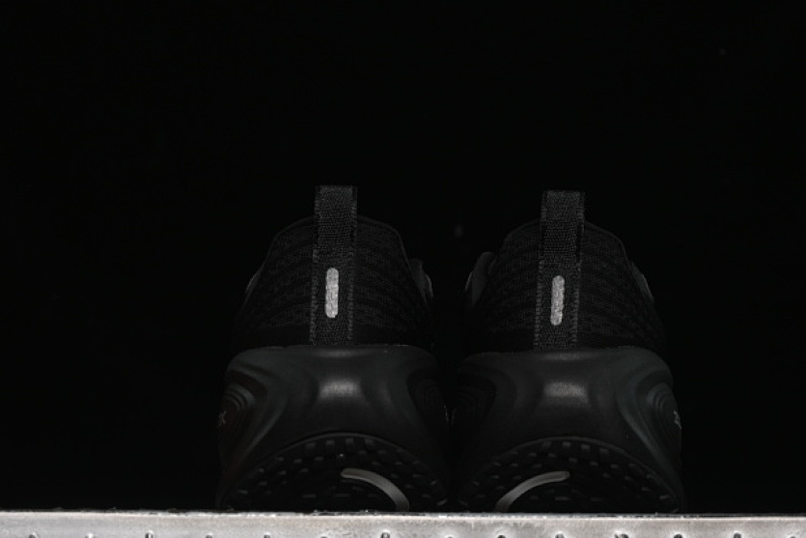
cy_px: 298
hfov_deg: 21.0
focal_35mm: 97
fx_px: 2172
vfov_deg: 14.1
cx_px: 435
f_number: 6.3
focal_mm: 50
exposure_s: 1/40
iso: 160
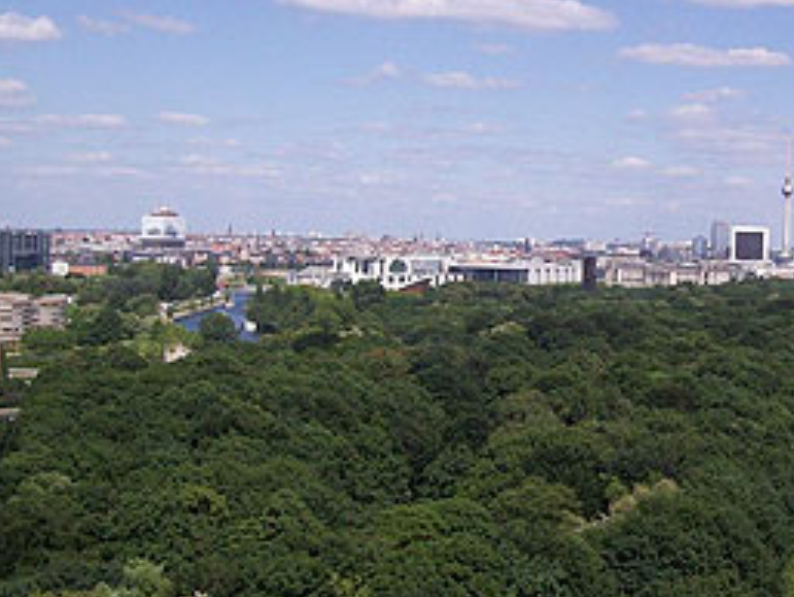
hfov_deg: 30.3
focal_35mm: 63
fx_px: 1446
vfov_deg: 23.3
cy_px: 241
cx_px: 584
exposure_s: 1/808
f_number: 4.8
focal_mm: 6
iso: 80
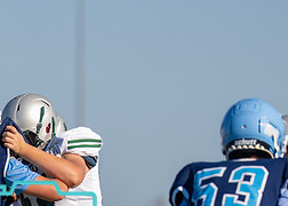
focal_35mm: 688
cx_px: 41
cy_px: 266
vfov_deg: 2.1
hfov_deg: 2.9
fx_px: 5627
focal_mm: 200
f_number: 2.8
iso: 250
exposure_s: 1/6400
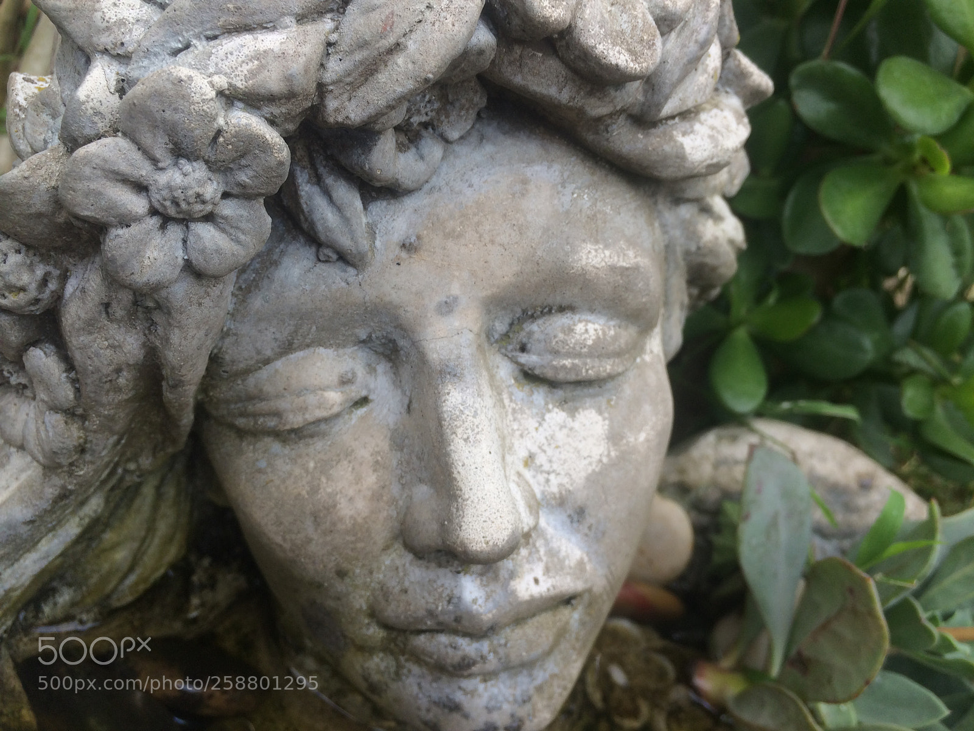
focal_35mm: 29
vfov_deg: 48.2
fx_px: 816
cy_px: 366
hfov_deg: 61.7
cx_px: 487
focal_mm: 4.15
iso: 32
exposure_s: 1/195
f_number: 2.2
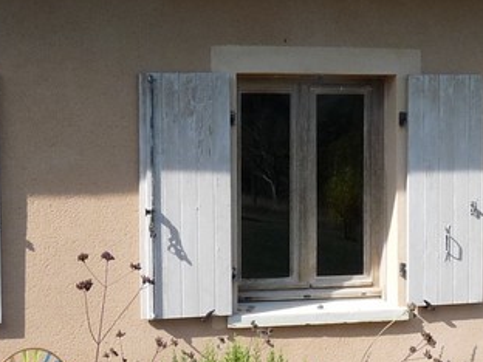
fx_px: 1451
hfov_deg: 18.8
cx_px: 336
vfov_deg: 14.2
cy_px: 260
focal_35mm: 104
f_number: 5.6
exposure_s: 1/250
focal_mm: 4.8
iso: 100
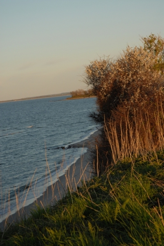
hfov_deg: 16.3
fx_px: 573
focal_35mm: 84
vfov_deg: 24.2
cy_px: 123
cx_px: 82
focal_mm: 56
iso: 250
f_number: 7.1
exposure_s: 1/180
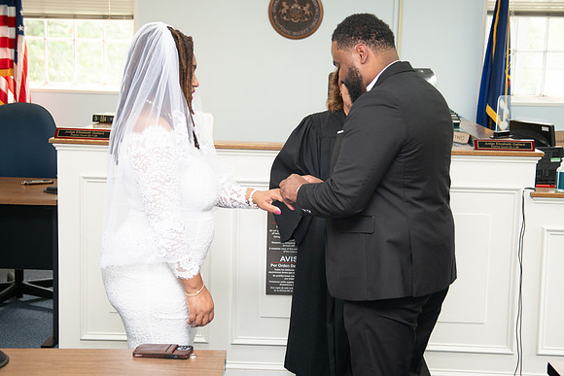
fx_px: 972
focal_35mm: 62
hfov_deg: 32.4
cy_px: 188
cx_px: 282
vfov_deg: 21.9
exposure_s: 1/160
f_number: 4.6
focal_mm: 60
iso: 800
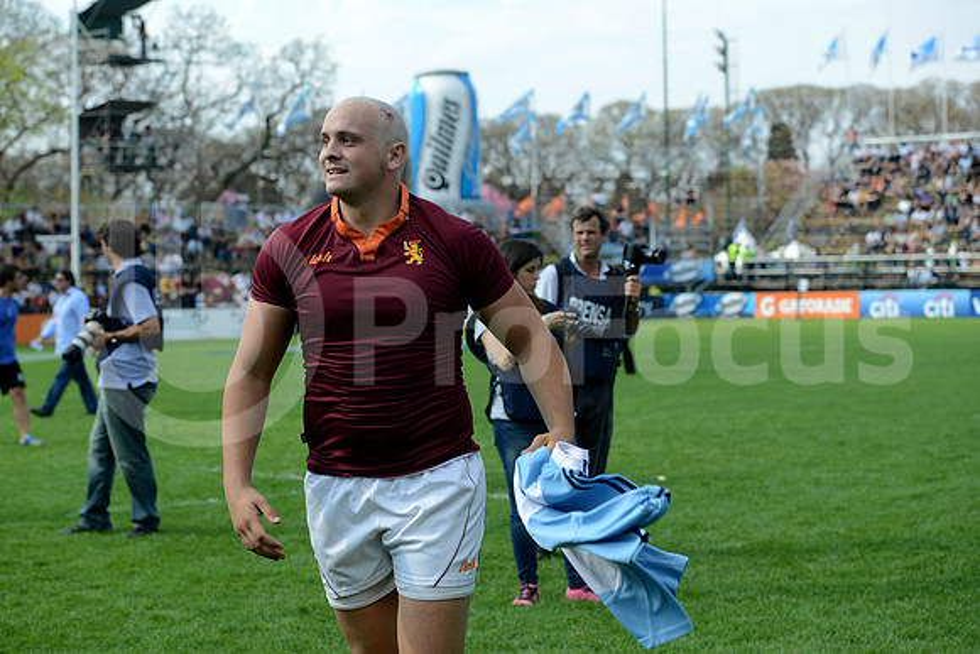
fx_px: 2777
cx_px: 490
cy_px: 327
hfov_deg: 20.0
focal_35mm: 102
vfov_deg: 13.4
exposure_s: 1/640
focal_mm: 102
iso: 250
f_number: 4.5
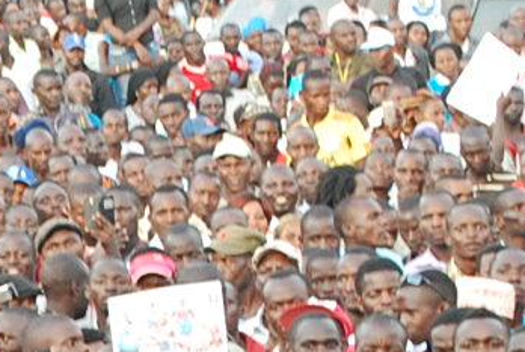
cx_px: -588
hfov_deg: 6.0
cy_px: 417
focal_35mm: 334
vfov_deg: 4.1
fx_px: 4877
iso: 400
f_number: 5.3
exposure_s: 1/60
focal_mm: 40
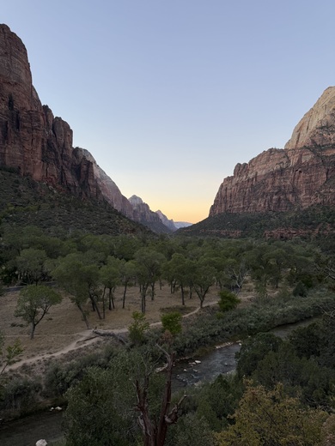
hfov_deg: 56.8
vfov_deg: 71.6
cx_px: 168
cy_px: 223
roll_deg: -2.4
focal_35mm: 24
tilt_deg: +2.6
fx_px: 310
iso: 100
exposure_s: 1/121
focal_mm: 6.76
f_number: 1.78
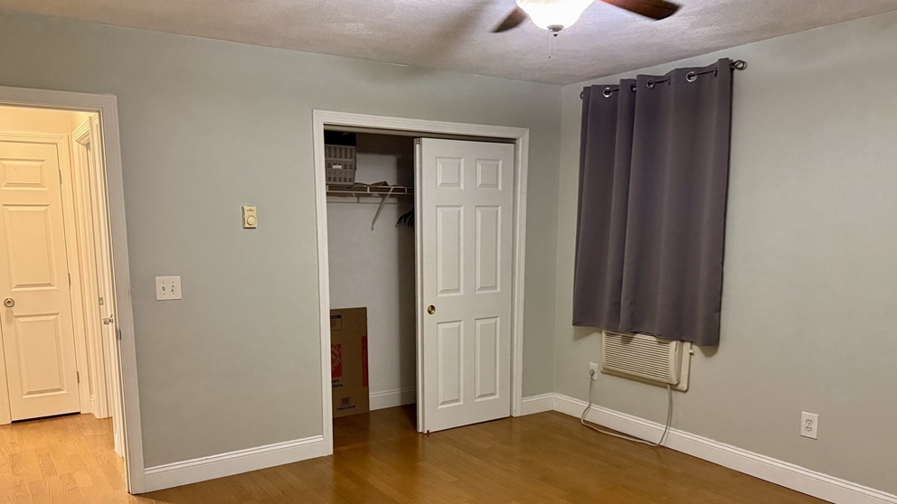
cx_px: 437
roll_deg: +1.7
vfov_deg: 42.4
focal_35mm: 27
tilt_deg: -8.3
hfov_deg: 69.8
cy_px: 331
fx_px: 642
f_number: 1.78
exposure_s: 1/40
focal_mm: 6.76
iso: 640
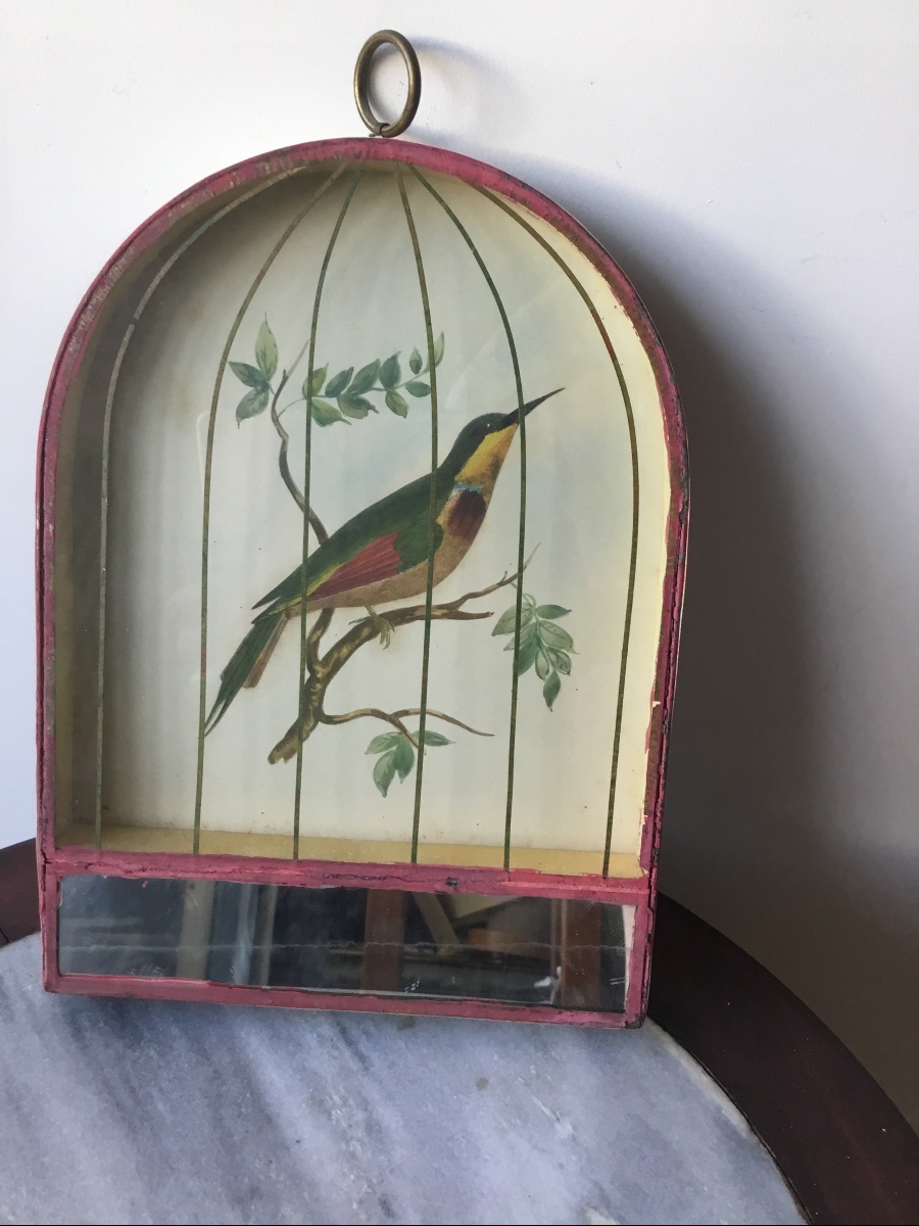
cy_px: 613
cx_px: 460
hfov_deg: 45.4
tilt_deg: -33.6
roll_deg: -0.9
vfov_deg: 58.4
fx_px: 1097
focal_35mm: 31
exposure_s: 1/33
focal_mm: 3.3
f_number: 2.4
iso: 25
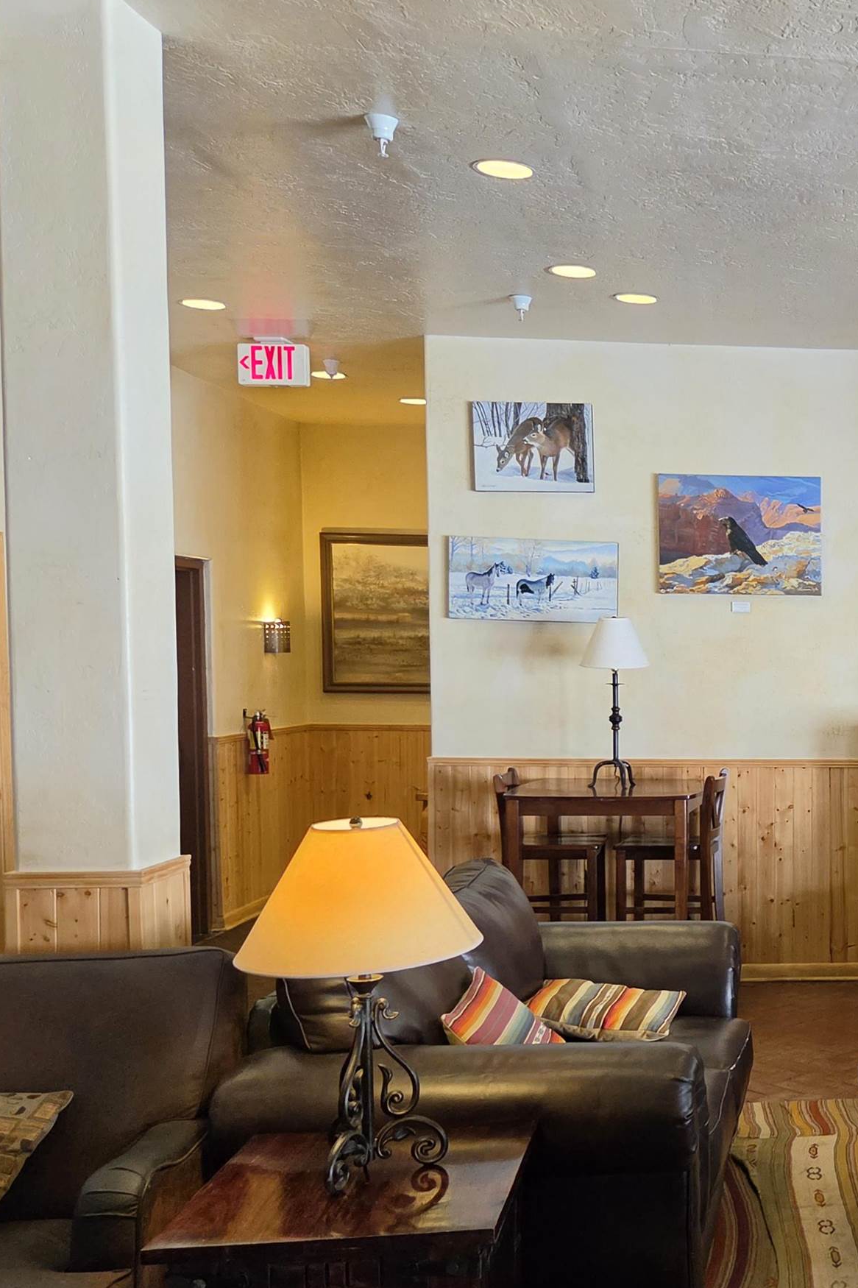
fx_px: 1502
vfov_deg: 46.2
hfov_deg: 28.4
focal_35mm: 42
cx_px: 985
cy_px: 754
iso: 400
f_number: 1.8
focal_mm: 5.4
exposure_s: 1/120
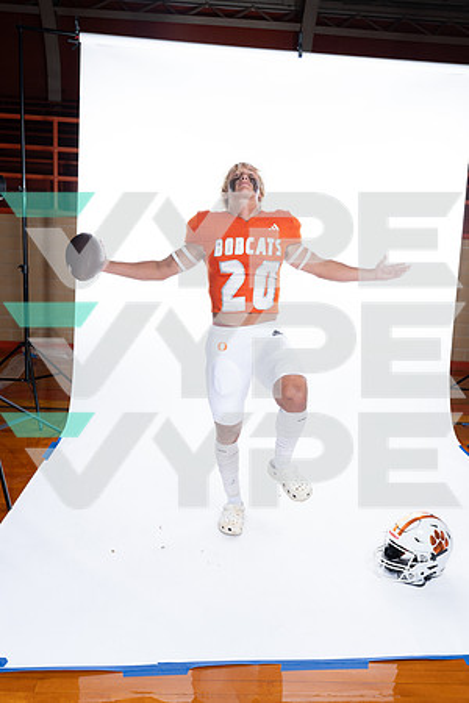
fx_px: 586
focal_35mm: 30
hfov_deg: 43.6
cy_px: 352
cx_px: 234
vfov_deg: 61.9
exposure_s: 1/250
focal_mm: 30
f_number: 5.6
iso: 400
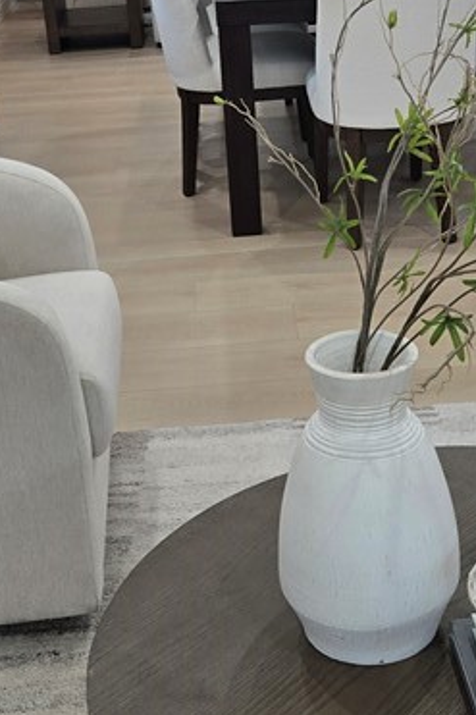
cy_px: 247
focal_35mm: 66
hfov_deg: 20.5
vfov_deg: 30.3
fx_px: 1310
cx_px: 328
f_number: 1.8
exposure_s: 1/120
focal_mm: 5.4
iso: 80
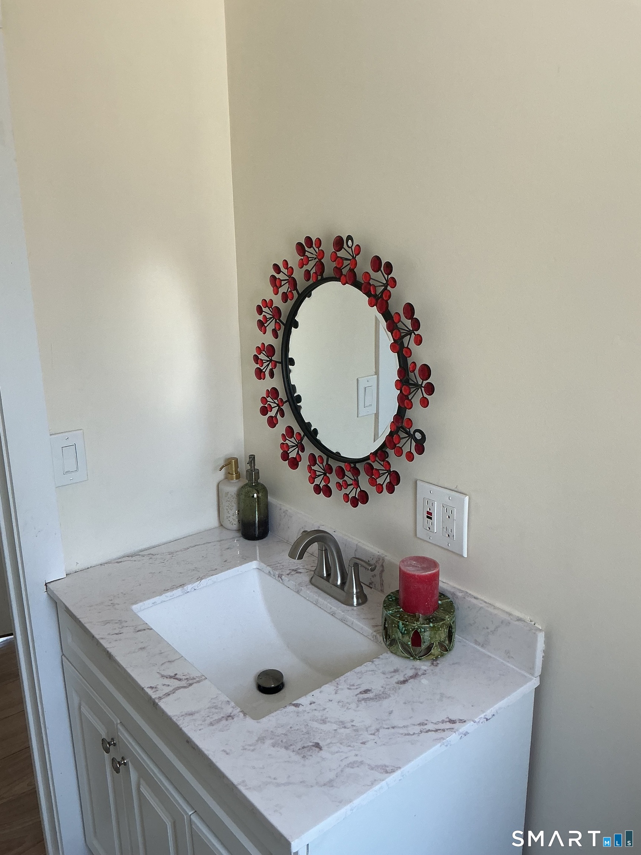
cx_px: 320
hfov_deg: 48.2
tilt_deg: -15.2
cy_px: 428
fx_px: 716
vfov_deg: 61.7
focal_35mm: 29
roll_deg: +0.6
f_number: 1.8
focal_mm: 3
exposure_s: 1/120
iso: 64
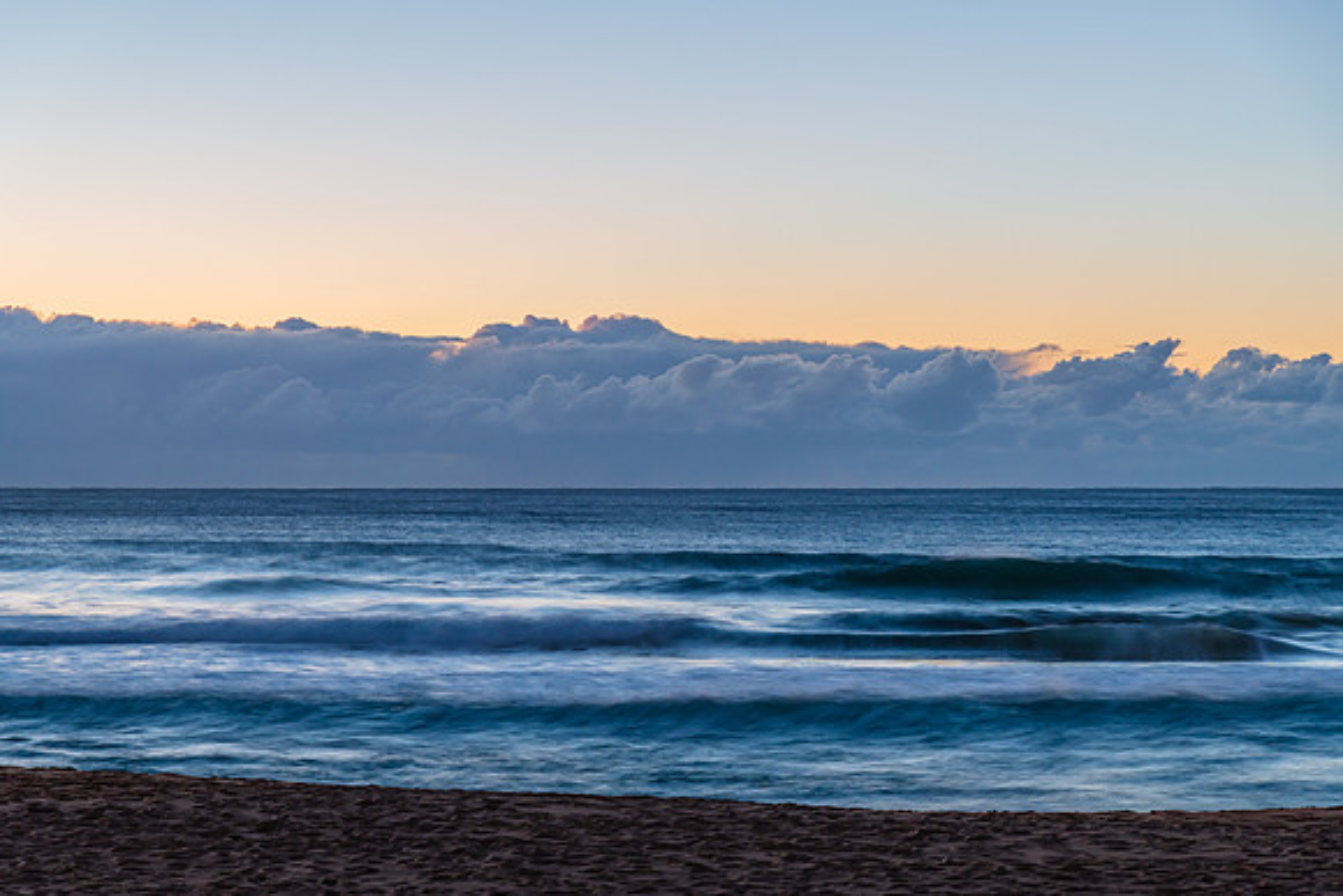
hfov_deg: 23.7
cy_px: 448
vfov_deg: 15.9
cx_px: 672
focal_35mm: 86
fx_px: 3206
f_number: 8
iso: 400
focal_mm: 85
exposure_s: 1.3
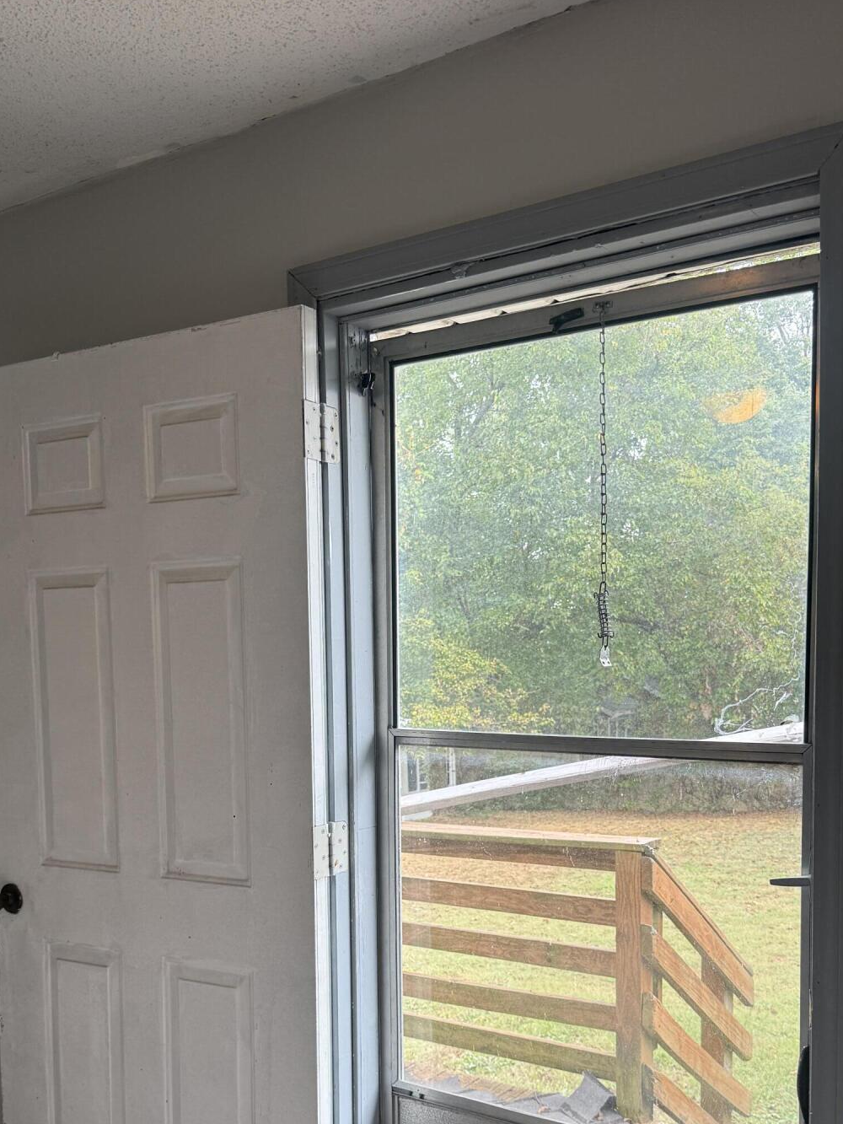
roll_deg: +1.1
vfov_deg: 50.3
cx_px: 400
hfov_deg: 39.7
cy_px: 766
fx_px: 1169
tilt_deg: -4.0
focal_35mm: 36
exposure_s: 1/121
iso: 64
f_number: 1.78
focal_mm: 6.76
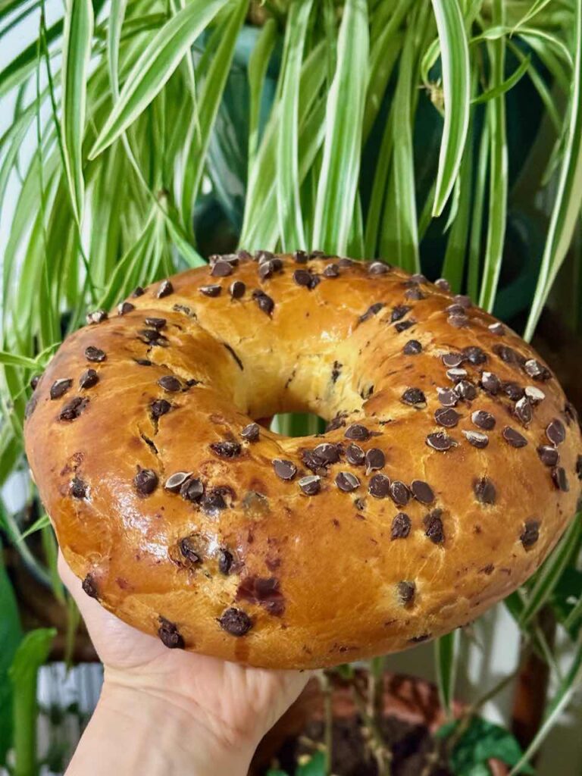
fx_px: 1076
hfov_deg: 30.3
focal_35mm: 48
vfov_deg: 39.7
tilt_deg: -30.7
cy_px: 388
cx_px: 291
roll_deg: -0.7
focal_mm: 6.76
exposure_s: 1/25
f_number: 1.78
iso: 500
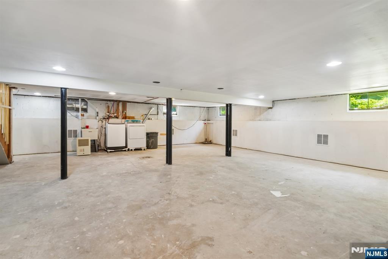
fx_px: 172
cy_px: 130
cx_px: 194
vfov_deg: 73.7
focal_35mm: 16
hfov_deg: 96.8
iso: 400
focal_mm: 16
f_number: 8
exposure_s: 1/3.33
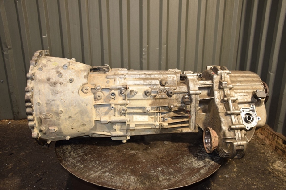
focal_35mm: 32
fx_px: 250
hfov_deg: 59.5
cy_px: 95
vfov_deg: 41.7
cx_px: 143
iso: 800
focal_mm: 21
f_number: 5
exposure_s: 1/125
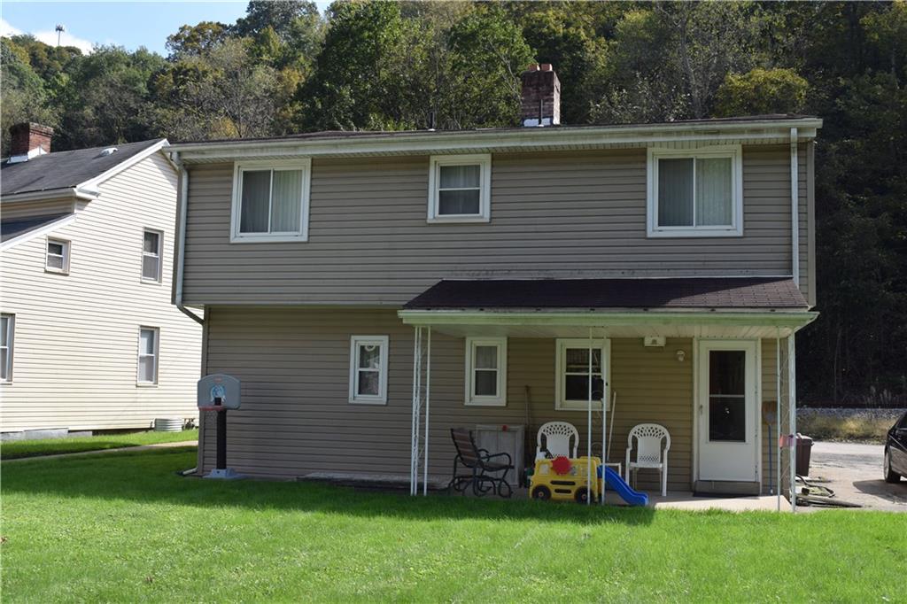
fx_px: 1020
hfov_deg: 47.9
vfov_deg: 33.0
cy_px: 302
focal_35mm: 40
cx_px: 454
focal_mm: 27
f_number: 9
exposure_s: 1/320
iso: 200
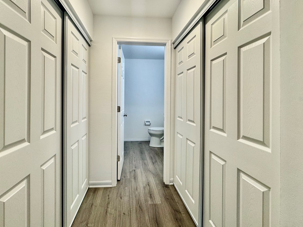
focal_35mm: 17
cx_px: 137
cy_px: 99
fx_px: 149
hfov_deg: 90.8
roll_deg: -0.2
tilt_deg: +0.2
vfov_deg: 74.4
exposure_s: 1/120
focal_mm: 2.22
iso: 100
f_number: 2.2
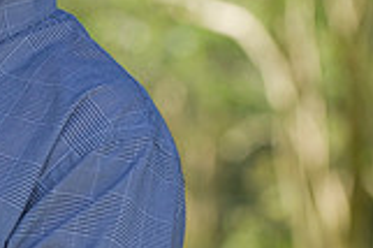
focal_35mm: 485
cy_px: 83
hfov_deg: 4.2
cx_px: -232
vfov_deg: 2.8
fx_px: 5020
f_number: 4
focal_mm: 135
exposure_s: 1/160
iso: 250
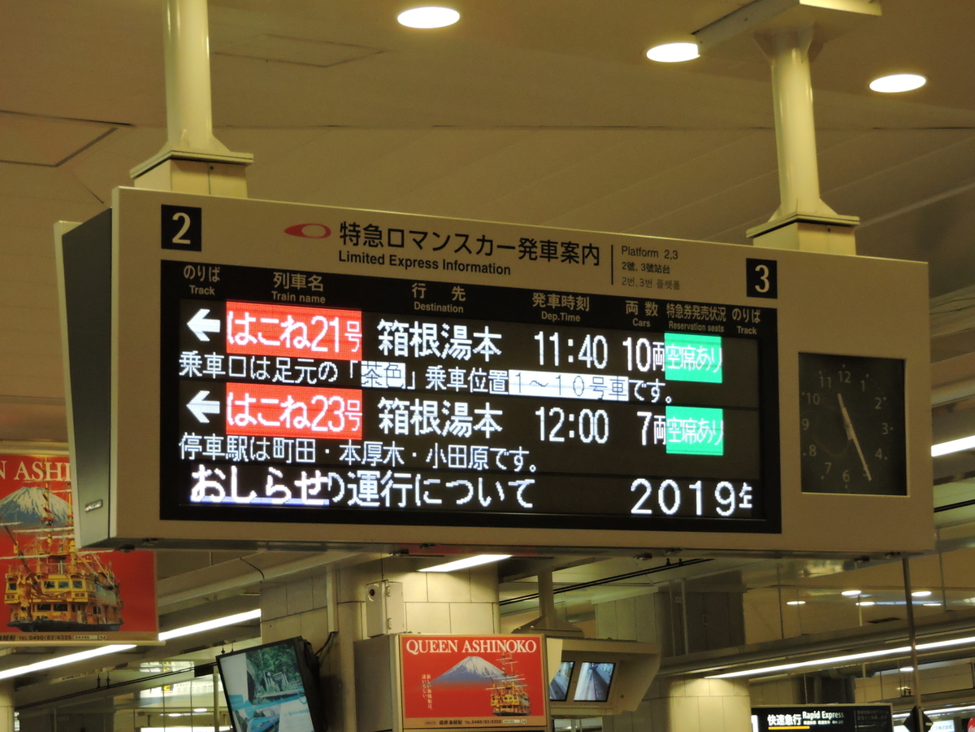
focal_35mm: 95
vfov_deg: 15.6
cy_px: 366
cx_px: 488
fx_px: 2676
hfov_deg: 20.7
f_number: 4.8
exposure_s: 1/100
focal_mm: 17
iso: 800
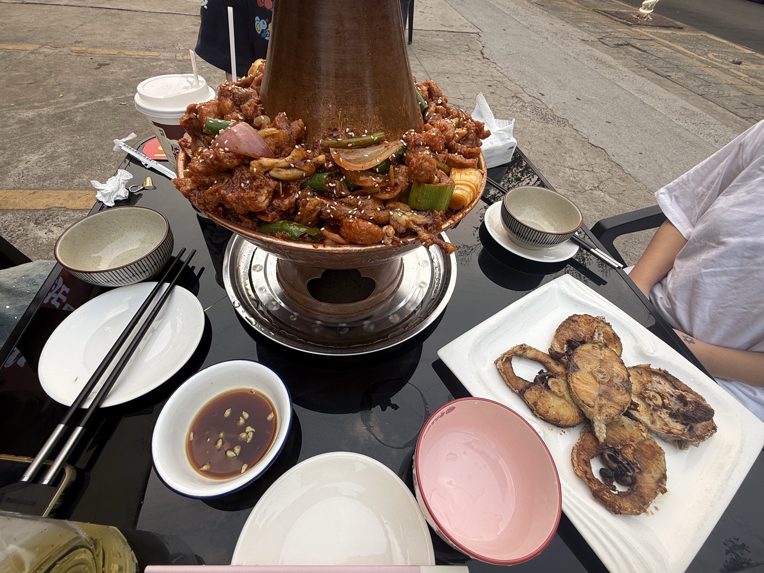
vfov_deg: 81.7
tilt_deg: -47.2
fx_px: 331
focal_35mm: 15
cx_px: 383
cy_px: 277
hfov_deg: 98.2
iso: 50
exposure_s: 1/121
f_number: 2.2
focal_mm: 2.22
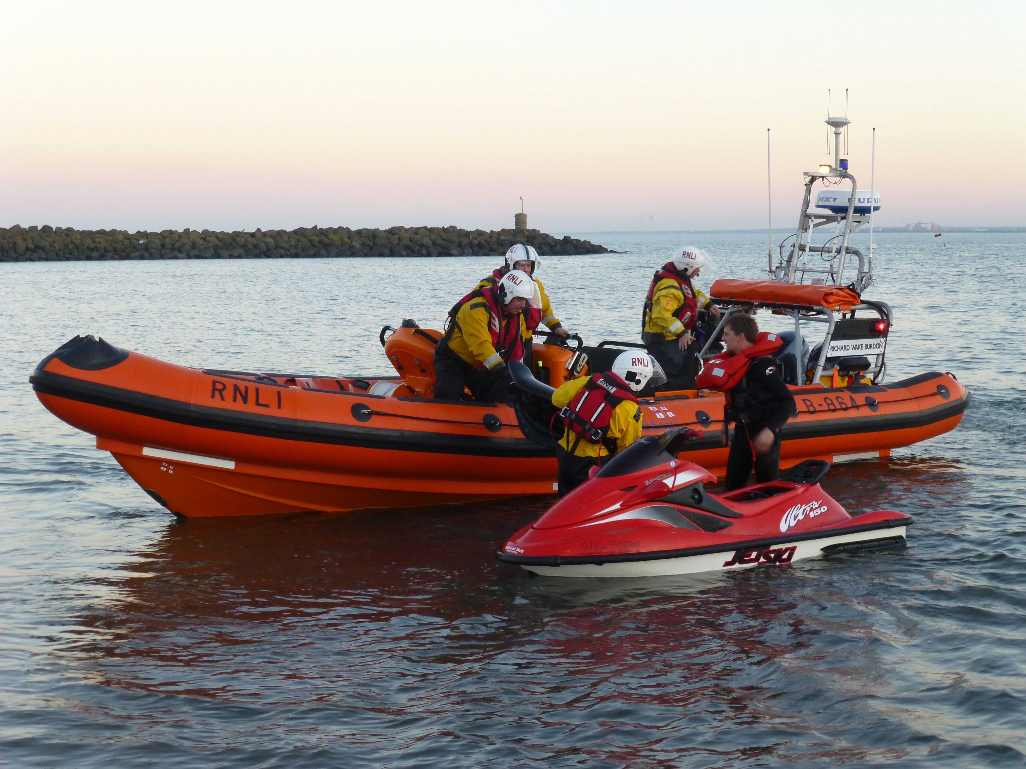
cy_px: 384
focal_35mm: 62
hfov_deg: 31.2
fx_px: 1838
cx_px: 513
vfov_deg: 23.7
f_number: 4.8
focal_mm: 11
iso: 200
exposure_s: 1/60
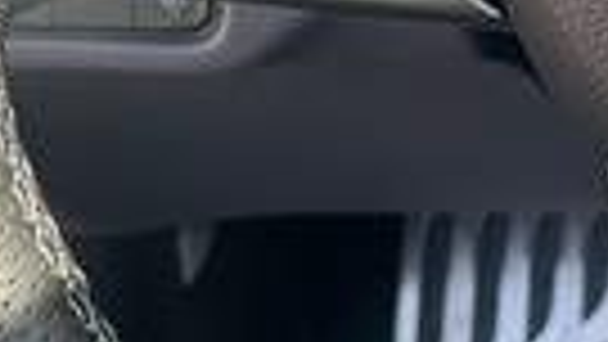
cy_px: -220
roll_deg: -1.3
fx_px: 2161
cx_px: 986
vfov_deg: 8.8
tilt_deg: -29.9
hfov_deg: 14.6
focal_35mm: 134
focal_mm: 5.1
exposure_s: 1/121
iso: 64
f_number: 1.6
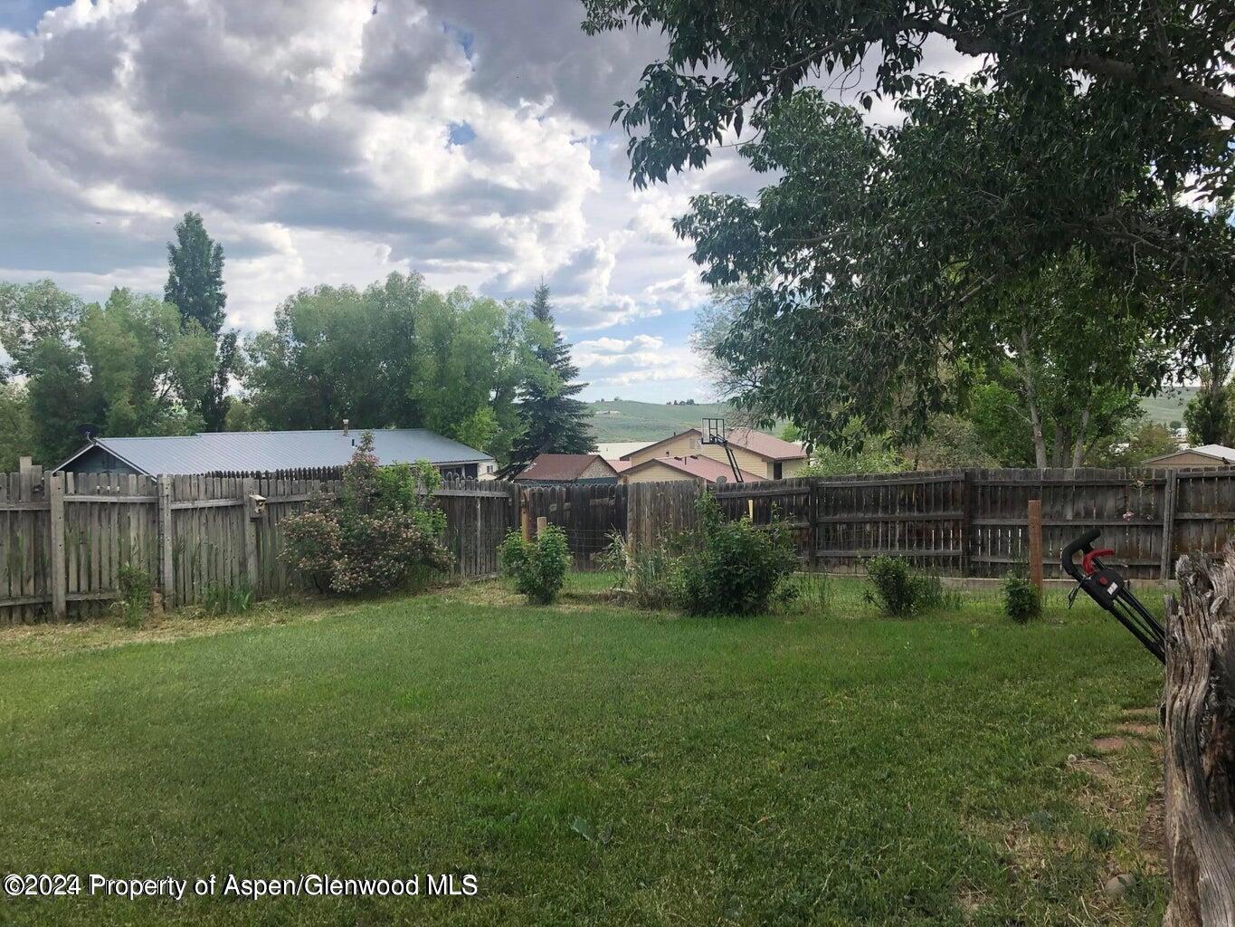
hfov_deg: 63.4
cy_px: 464
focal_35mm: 28
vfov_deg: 49.8
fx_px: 999
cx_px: 618
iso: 20
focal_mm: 3.99
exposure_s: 1/623
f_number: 1.8
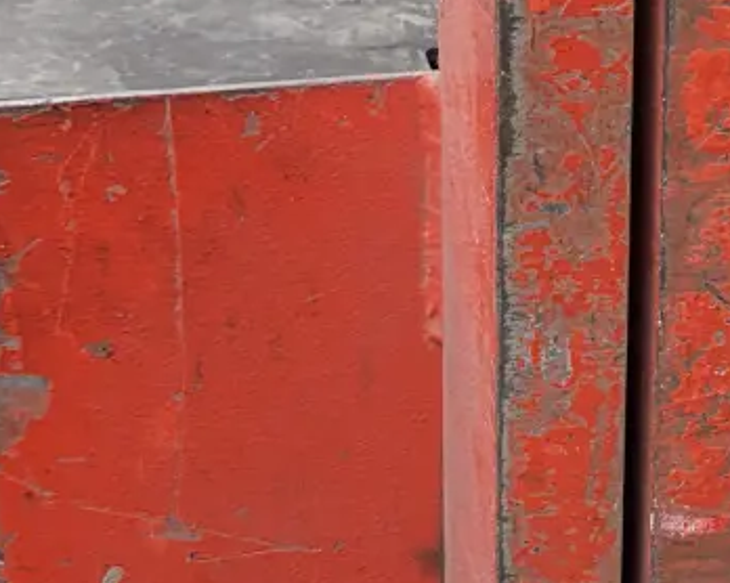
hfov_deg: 12.9
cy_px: 161
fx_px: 3023
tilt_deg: -29.1
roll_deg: -1.8
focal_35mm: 140
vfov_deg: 11.0
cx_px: 1154
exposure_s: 1/176
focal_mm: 5.96
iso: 50
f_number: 1.6
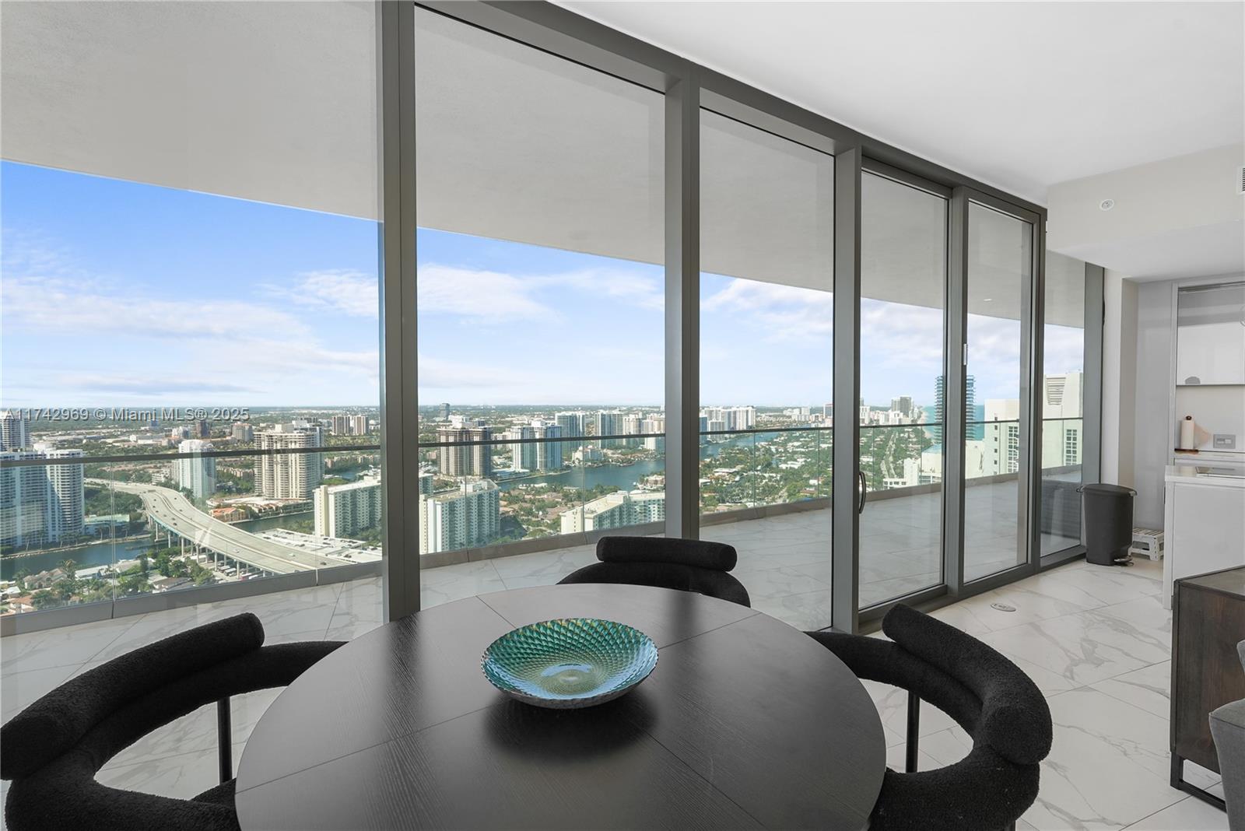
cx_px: 622
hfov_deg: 96.7
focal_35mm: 16
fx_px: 554
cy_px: 416
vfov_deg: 73.8
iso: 250
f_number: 10
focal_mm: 16
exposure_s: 1/30
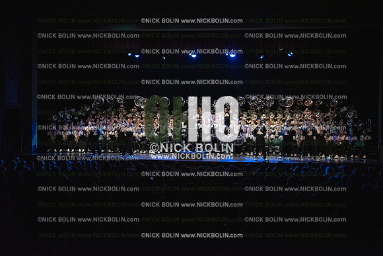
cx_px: 192
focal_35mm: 55
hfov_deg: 36.2
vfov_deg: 24.6
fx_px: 585
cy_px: 128
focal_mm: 55
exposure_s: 1/2500
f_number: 2.8
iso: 10000
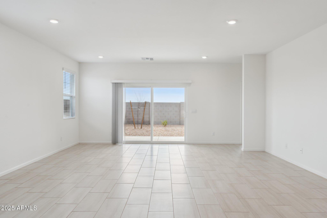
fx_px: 218
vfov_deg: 53.1
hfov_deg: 73.8
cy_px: 109
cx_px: 164
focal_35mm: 24
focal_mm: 24
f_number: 8
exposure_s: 1/125
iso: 320
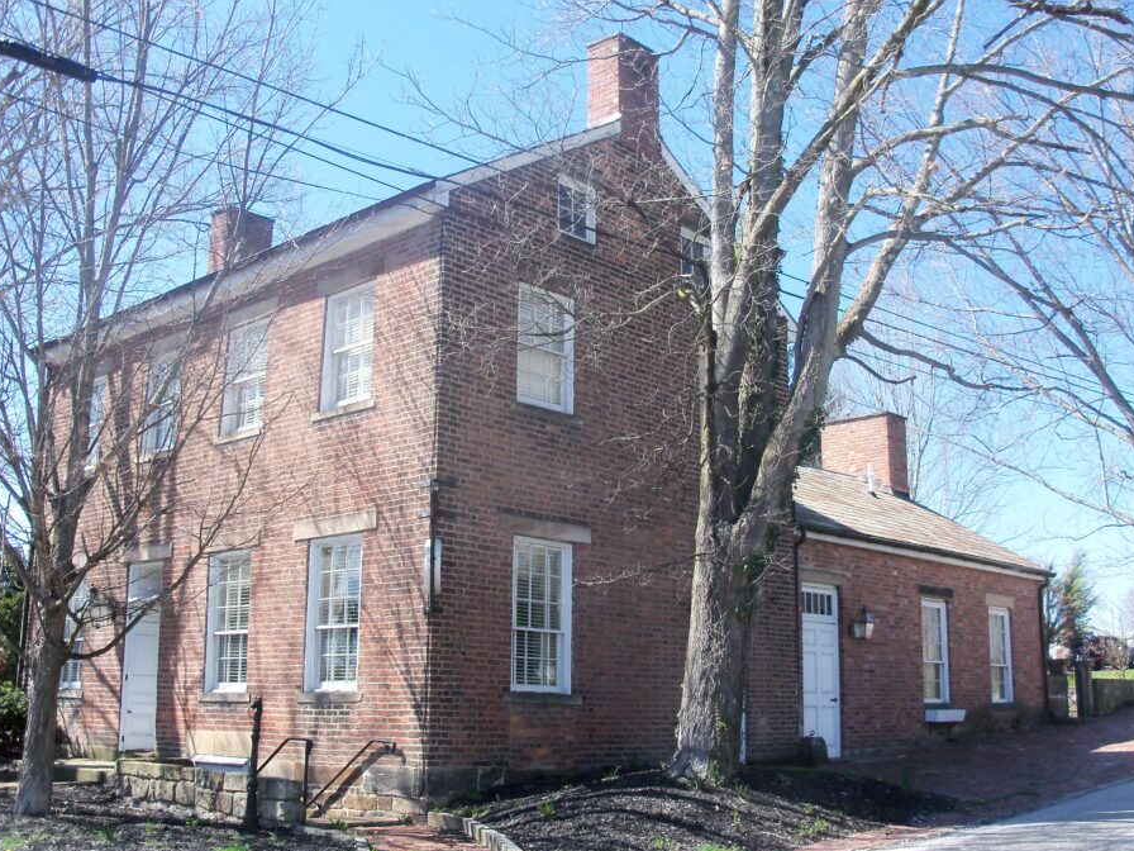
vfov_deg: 35.9
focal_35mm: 40
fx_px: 1310
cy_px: 384
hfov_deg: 46.8
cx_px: 591
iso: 80
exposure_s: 1/400
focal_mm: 6.3
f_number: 3
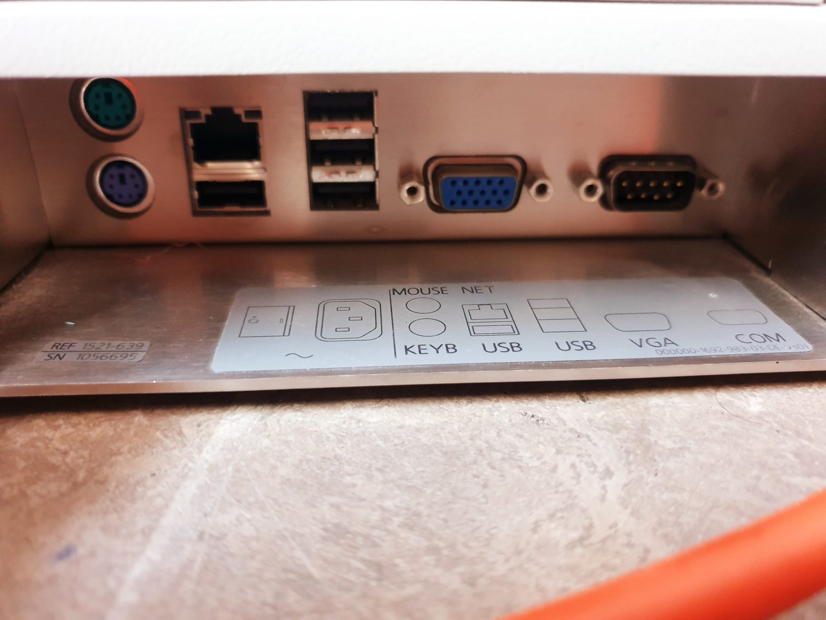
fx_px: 620
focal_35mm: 26
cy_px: 310
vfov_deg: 53.1
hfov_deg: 67.3
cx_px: 413
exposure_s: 1/20
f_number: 1.5
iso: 320
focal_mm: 4.3
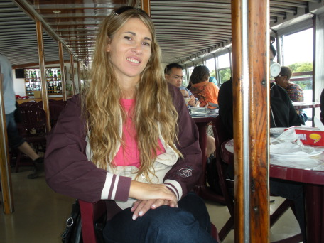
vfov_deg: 39.7
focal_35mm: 36
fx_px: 337
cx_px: 162
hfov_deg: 51.4
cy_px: 122
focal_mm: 6.3
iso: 64
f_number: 3.5
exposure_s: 1/61.2
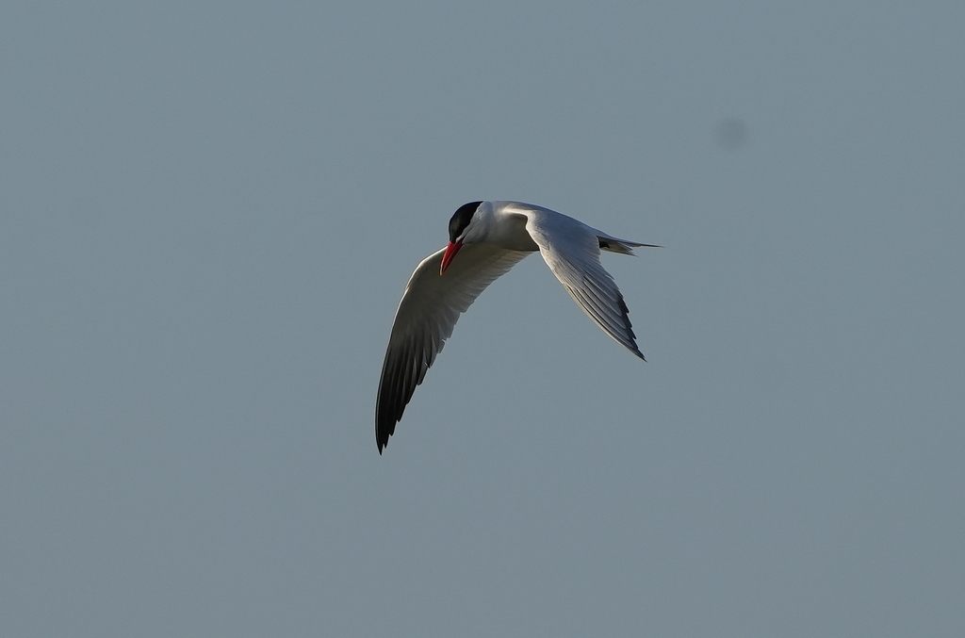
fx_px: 16041
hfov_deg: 3.4
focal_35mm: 600
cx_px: 482
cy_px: 319
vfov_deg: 2.3
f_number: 7.1
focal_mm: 600
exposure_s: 1/1250
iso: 250
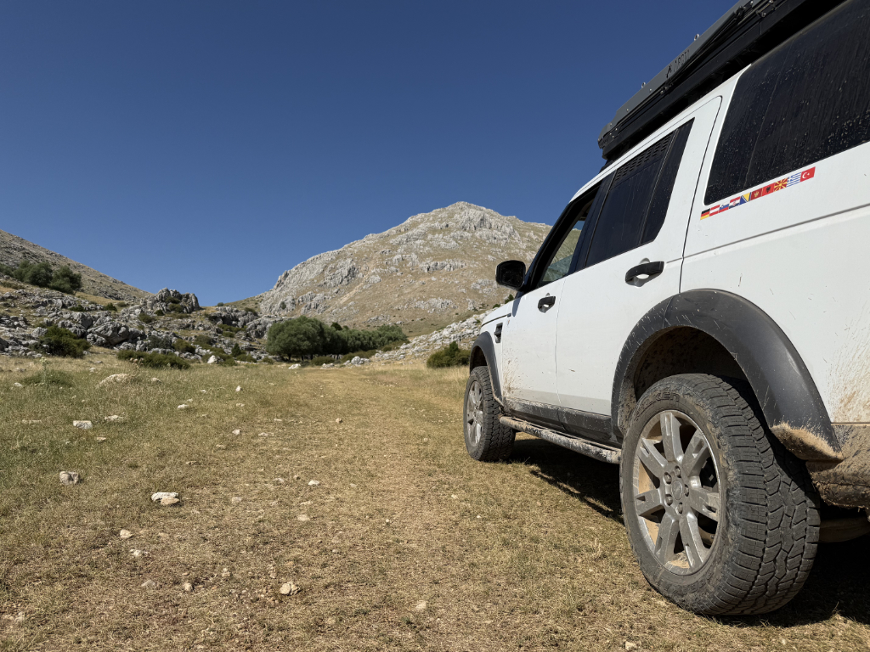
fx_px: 603
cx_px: 435
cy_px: 326
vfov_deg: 56.8
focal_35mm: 24
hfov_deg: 71.6
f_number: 1.8
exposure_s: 1/8130
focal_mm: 6.8
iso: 80
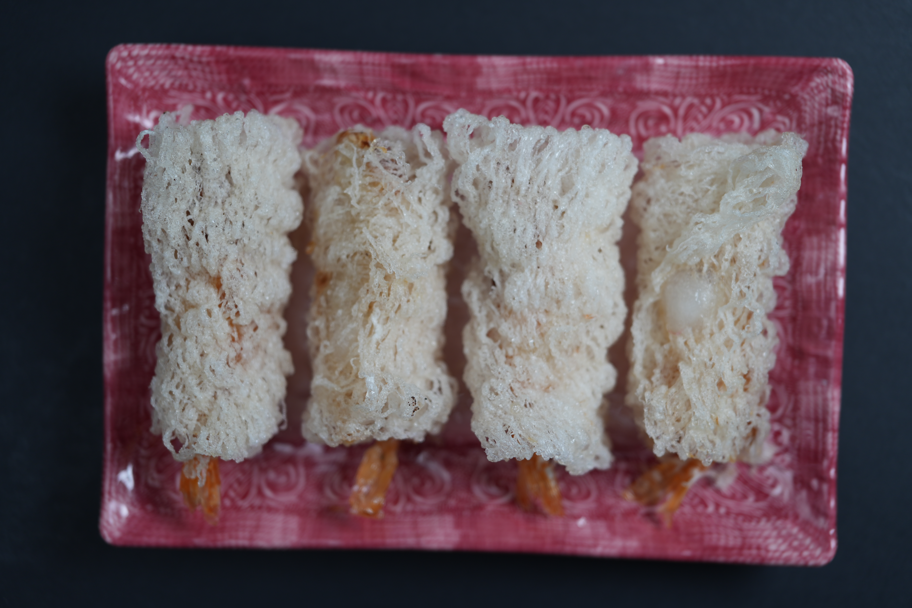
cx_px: 456
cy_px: 304
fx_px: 1191
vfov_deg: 28.6
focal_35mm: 47
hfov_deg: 41.9
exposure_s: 1/50
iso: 100
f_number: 2.8
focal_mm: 47
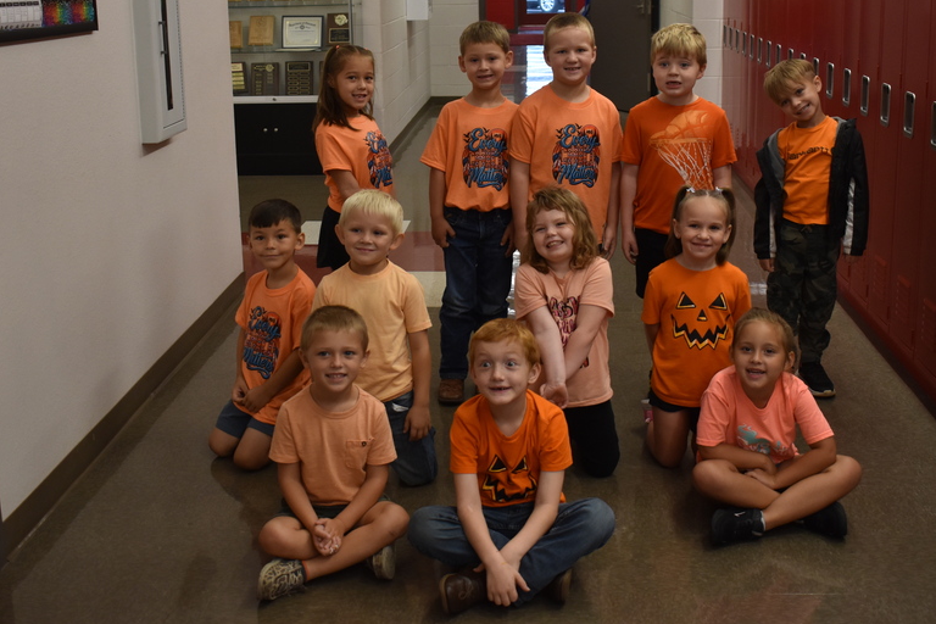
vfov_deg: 28.0
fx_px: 1248
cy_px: 246
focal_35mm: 48
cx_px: 461
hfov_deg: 41.1
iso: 800
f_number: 3.8
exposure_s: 1/125
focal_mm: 24
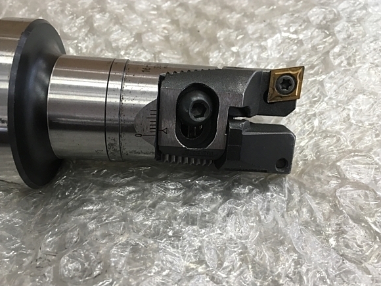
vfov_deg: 44.2
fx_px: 352
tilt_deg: -55.9
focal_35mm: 32
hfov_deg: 56.8
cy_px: 146
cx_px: 188
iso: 64
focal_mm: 4.15
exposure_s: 1/30
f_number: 2.2
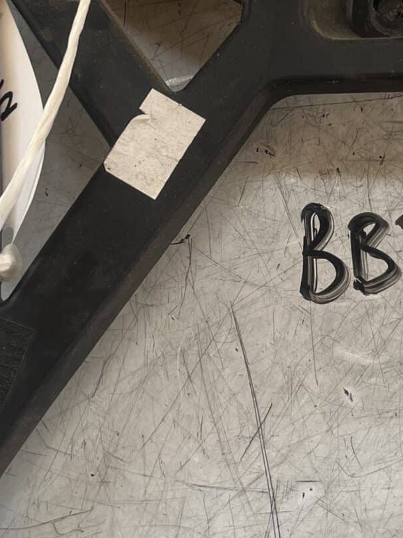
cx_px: 303
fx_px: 1273
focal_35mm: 82
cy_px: 164
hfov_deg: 17.9
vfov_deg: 23.7
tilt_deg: -68.7
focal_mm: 5.1
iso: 50
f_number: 1.6
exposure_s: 1/122
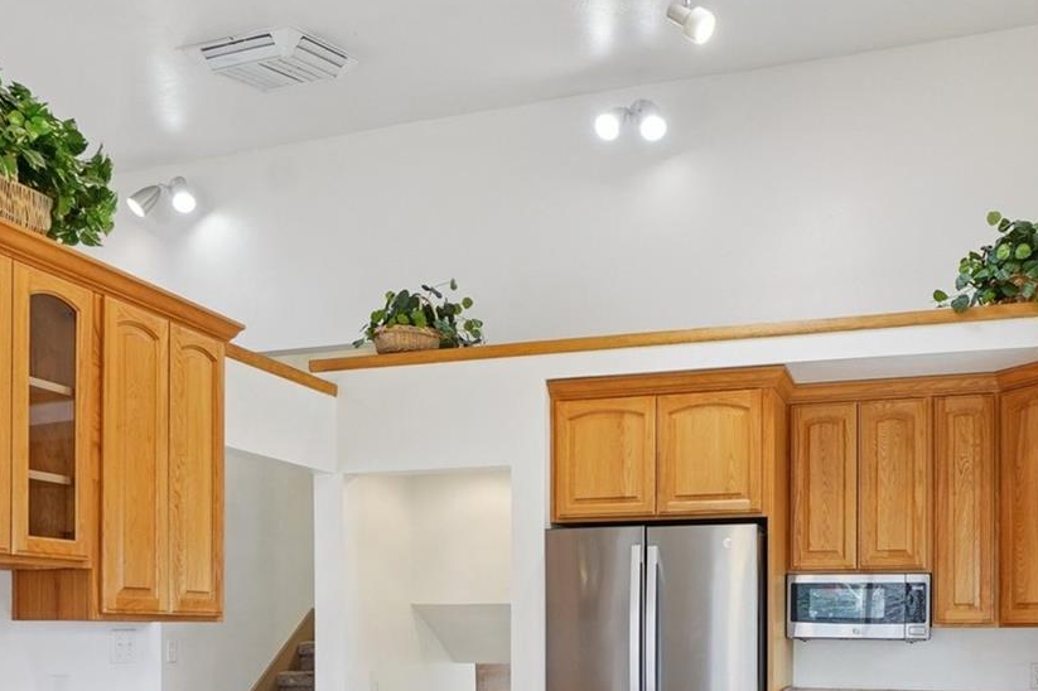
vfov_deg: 35.5
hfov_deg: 54.3
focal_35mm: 35
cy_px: 627
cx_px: 590
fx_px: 1009
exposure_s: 1/20
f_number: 8
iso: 400
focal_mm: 12
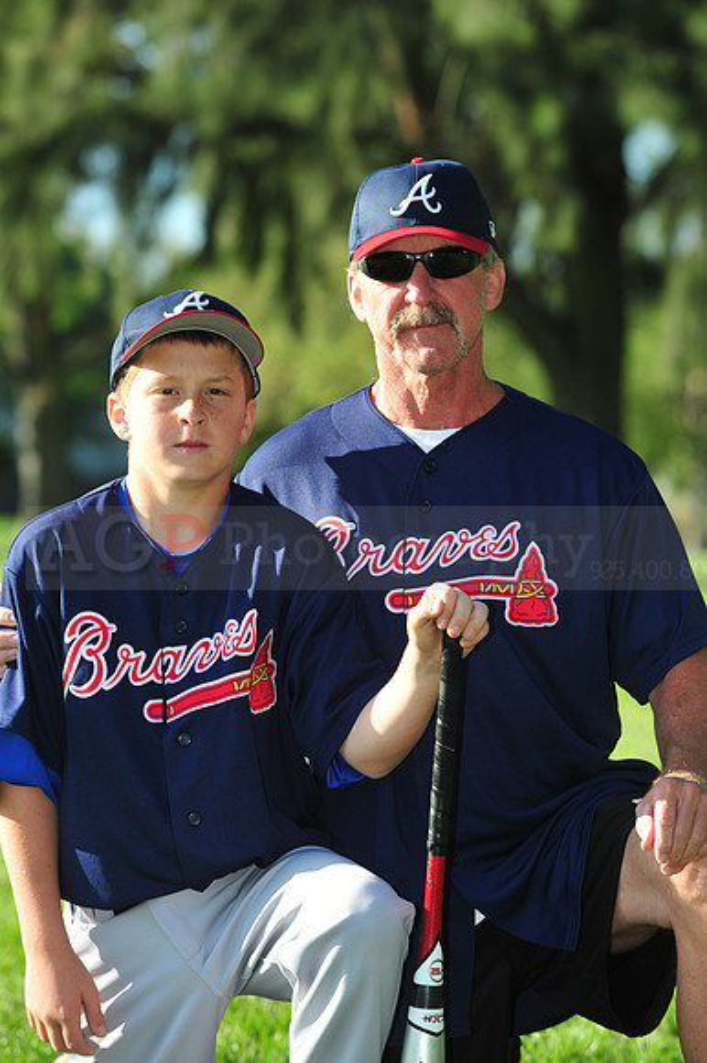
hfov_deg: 8.3
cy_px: 532
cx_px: 354
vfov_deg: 12.5
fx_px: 4866
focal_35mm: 165
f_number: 6.3
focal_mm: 165
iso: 200
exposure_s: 1/400
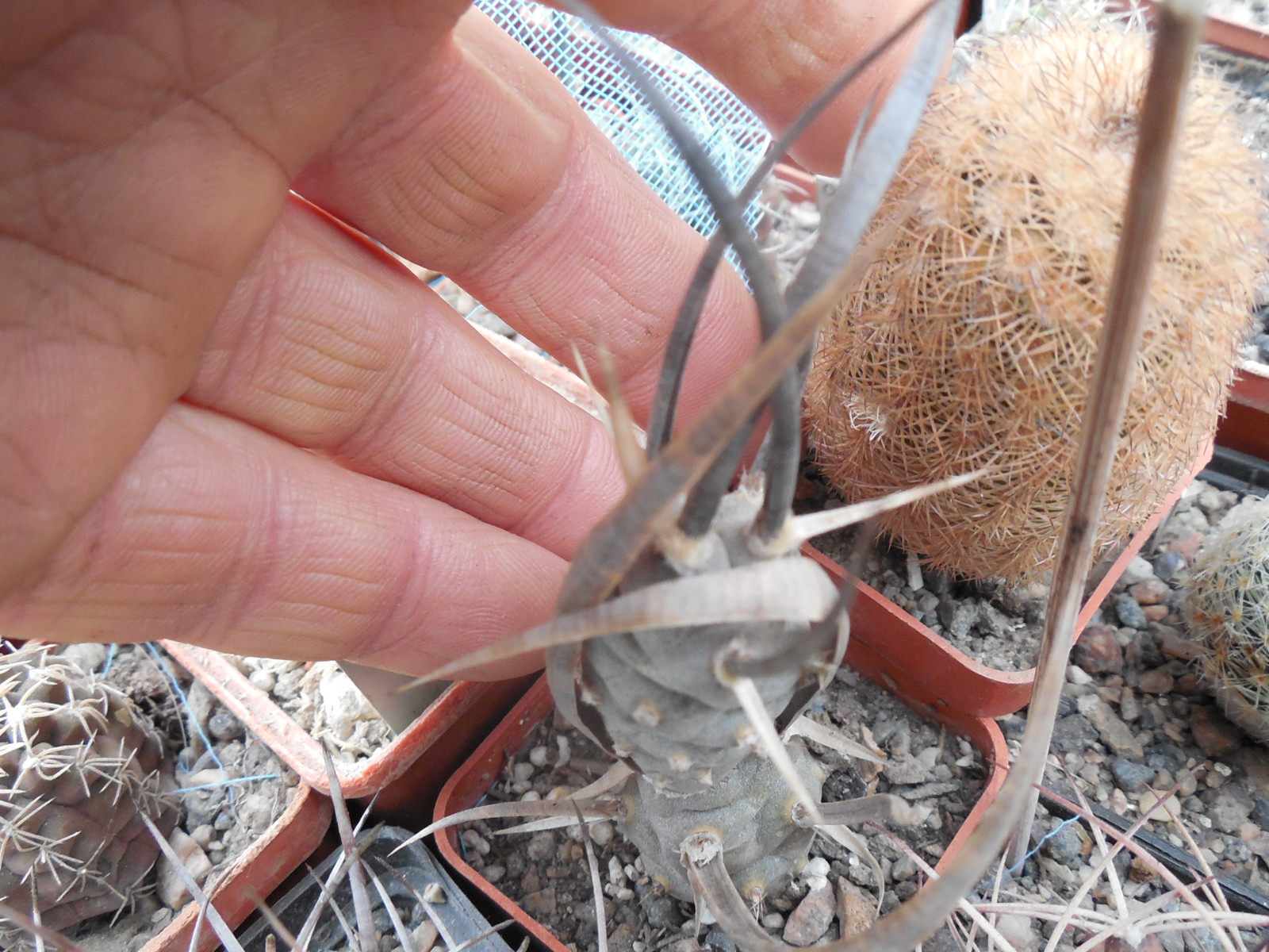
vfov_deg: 45.4
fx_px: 1136
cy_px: 476
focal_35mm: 31
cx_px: 634
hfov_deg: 58.4
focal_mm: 5.6
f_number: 3.6
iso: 400
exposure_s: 1/20
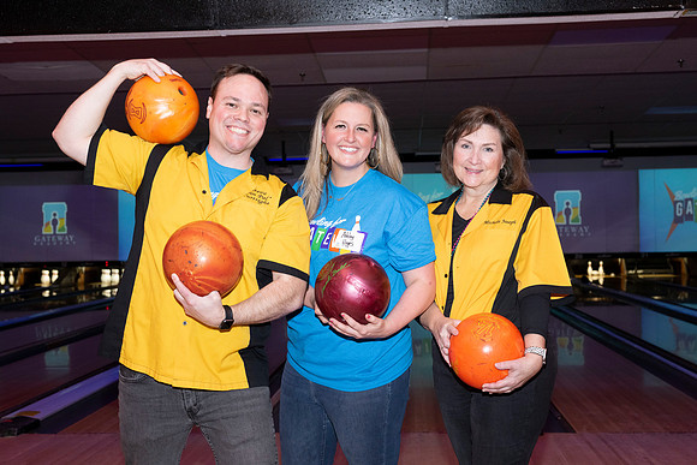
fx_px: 813
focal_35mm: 42
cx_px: 348
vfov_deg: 31.9
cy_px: 232
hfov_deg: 46.4
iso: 1600
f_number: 5.6
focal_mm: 42
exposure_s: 1/60
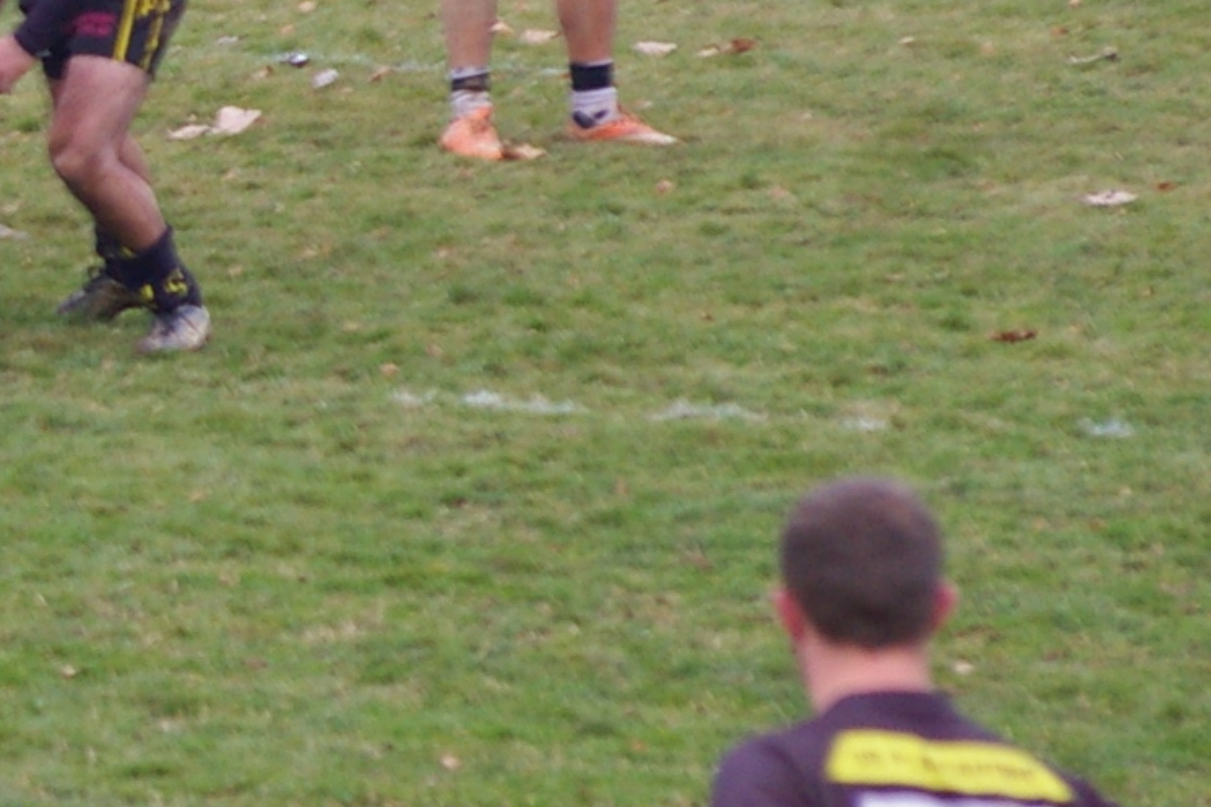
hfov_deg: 2.0
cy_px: 122
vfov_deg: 1.3
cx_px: -1117
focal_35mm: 1028
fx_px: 34571
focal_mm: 170
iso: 400
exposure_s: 1/180
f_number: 6.7
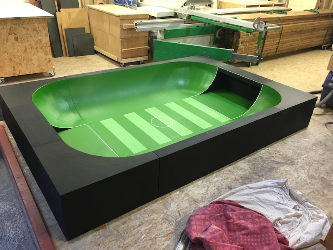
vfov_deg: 48.2
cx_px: 166
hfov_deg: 61.7
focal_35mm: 29
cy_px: 125
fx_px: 279
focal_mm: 4.15
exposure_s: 1/33
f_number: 2.2
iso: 160
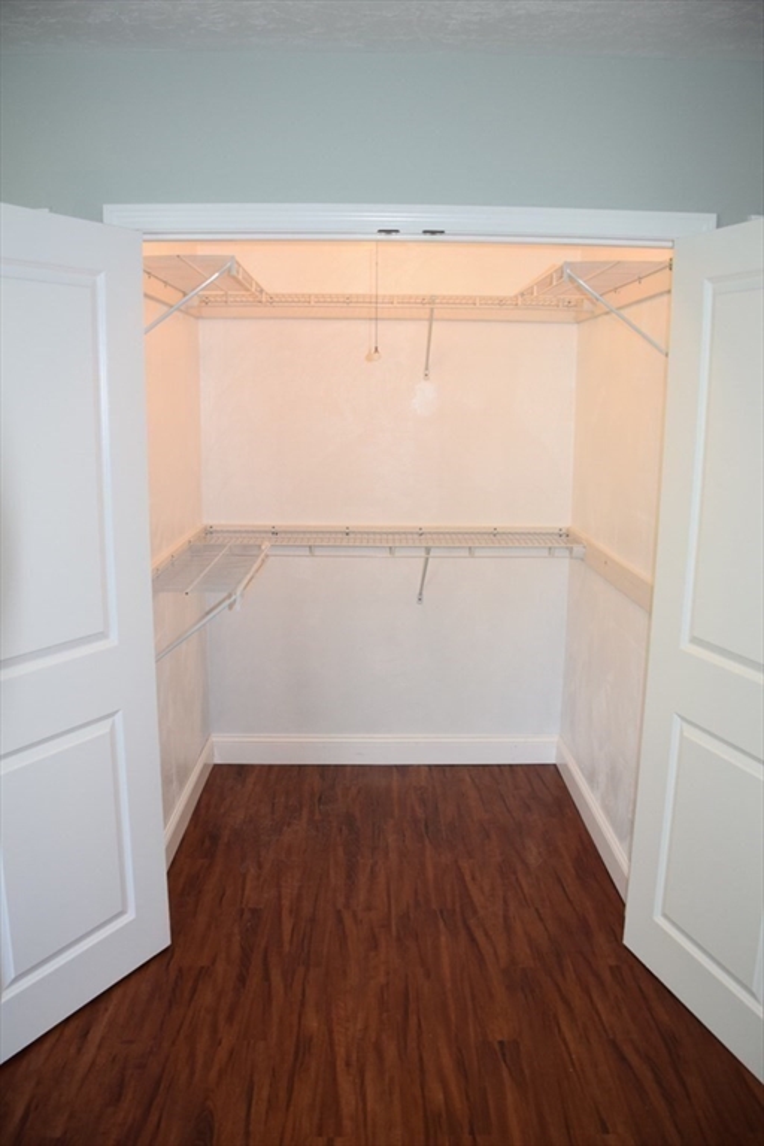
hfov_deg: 47.9
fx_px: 859
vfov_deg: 67.4
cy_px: 573
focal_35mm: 27
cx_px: 382
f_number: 5
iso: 800
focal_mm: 18
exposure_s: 1/100
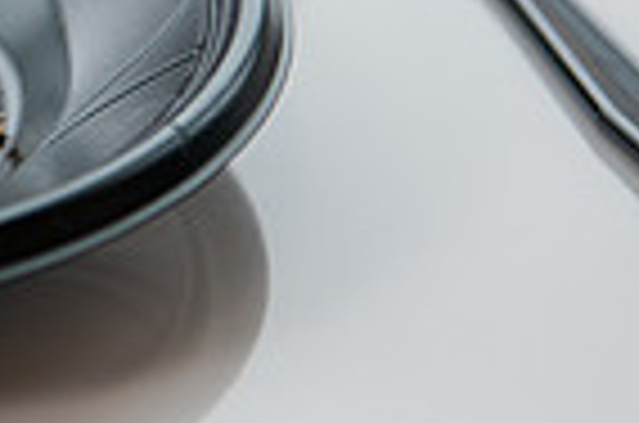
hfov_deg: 7.8
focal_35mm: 254
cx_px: -608
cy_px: -124
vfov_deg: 5.4
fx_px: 4498
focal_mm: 62
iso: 200
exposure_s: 1/200
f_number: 4
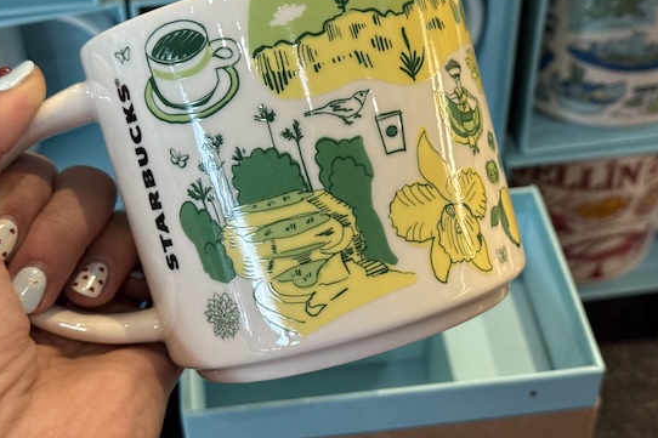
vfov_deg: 23.0
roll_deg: -0.4
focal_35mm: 59
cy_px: 186
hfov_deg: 33.9
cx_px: 358
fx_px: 1078
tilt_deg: -42.3
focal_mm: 6.76
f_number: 1.78
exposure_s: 1/60
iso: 125
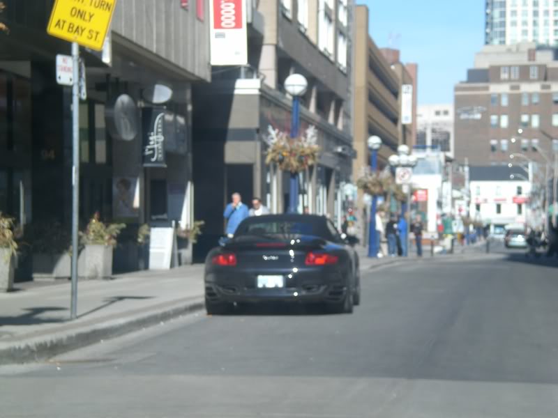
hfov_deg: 17.3
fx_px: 1838
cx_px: 279
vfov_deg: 13.0
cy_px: 209
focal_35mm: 114
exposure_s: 1/200
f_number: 5.9
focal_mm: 18.9
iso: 50
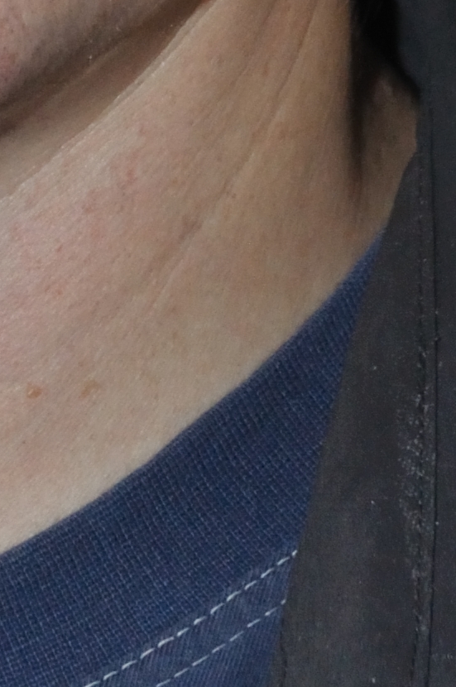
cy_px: -722
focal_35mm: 620
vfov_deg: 3.3
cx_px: -188
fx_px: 11814
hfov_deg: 2.2
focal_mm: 80
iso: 800
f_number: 5.6
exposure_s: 1/60
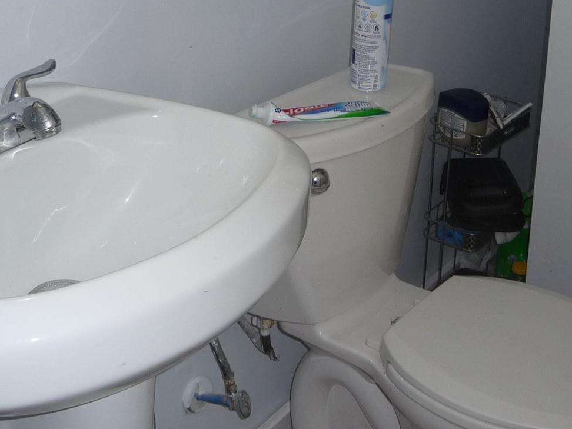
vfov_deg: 24.3
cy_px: 64
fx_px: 975
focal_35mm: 59
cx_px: 414
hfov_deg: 32.2
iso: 100
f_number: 3.3
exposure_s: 1/30
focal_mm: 4.7
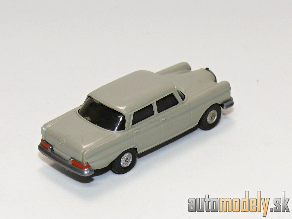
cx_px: 146
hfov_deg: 15.6
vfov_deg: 11.8
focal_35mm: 126
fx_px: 1063
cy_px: 110
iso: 100
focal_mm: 15
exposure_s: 1/30
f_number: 4
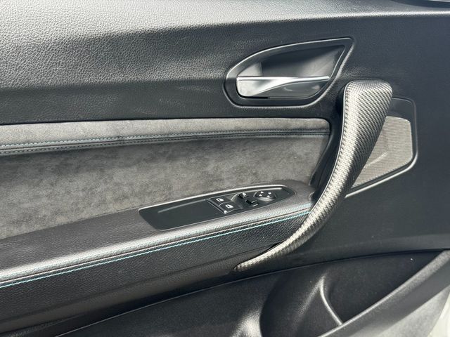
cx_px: 225
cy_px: 168
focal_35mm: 48
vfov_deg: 30.3
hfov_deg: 39.7
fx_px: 624
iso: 64
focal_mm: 6.76
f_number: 1.78
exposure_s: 1/349
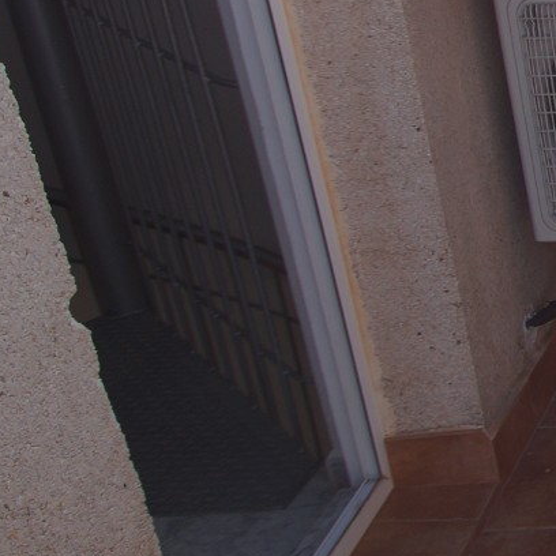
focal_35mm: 62
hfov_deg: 19.1
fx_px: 1124
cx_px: 1063
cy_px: 222
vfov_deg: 27.7
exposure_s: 1/250
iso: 100
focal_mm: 11
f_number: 5
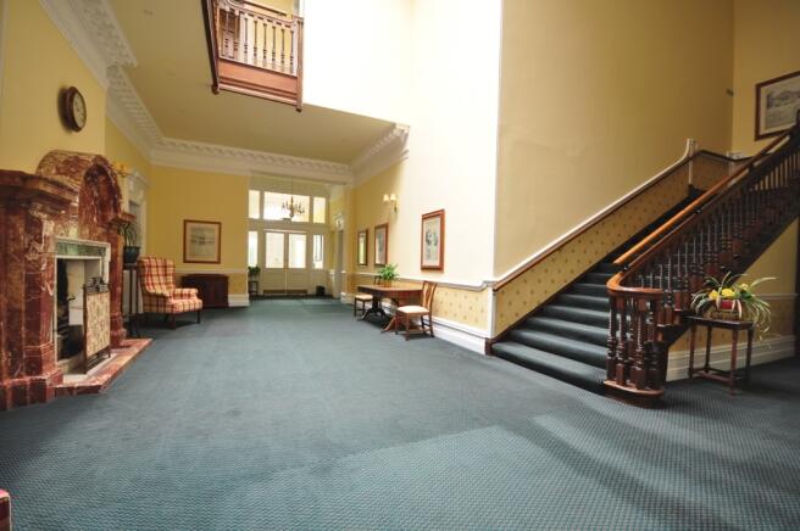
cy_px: 266
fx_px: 333
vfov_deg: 77.2
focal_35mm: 15
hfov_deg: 100.4
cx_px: 400
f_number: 4
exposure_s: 1/5
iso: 200
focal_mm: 10
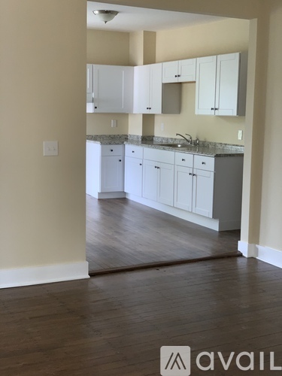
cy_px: 188
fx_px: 565
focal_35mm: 52
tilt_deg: -7.3
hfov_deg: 28.0
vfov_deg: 36.8
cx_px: 141
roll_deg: -1.7
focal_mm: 6
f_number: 2.4
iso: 40
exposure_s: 1/60
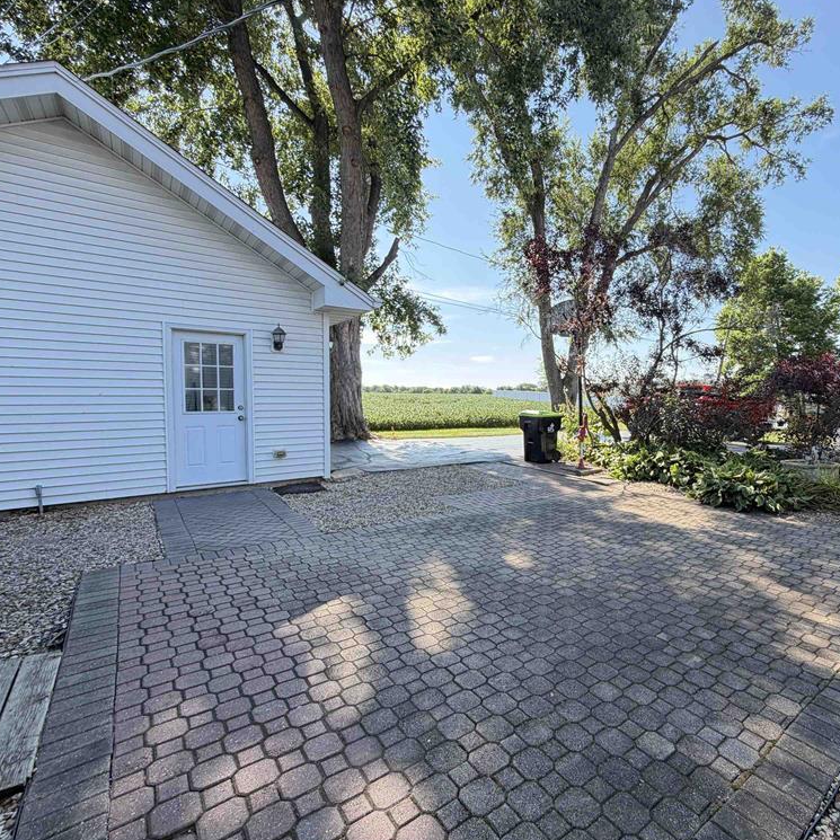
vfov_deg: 84.0
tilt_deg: -2.2
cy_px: 415
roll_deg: +0.0
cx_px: 523
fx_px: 467
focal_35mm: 17
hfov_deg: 82.4
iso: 64
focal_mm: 2.22
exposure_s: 1/149
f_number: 2.2
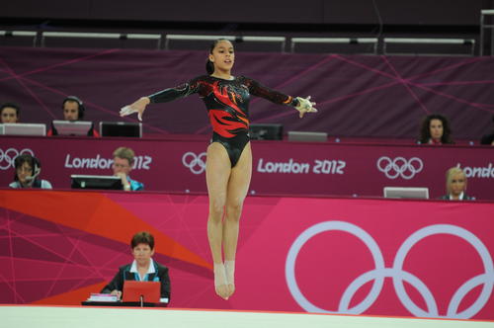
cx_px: 247
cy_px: 164
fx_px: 4111
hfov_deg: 6.9
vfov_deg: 4.6
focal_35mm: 300
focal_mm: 200
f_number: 2.8
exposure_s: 1/400
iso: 640
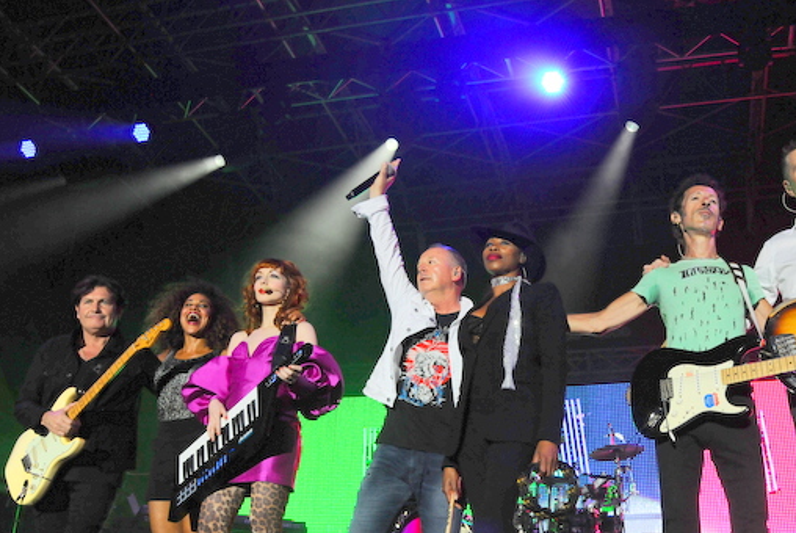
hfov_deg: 54.7
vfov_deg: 38.5
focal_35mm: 34
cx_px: 523
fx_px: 753
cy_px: 362
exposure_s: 1/160
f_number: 8
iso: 1600
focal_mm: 24
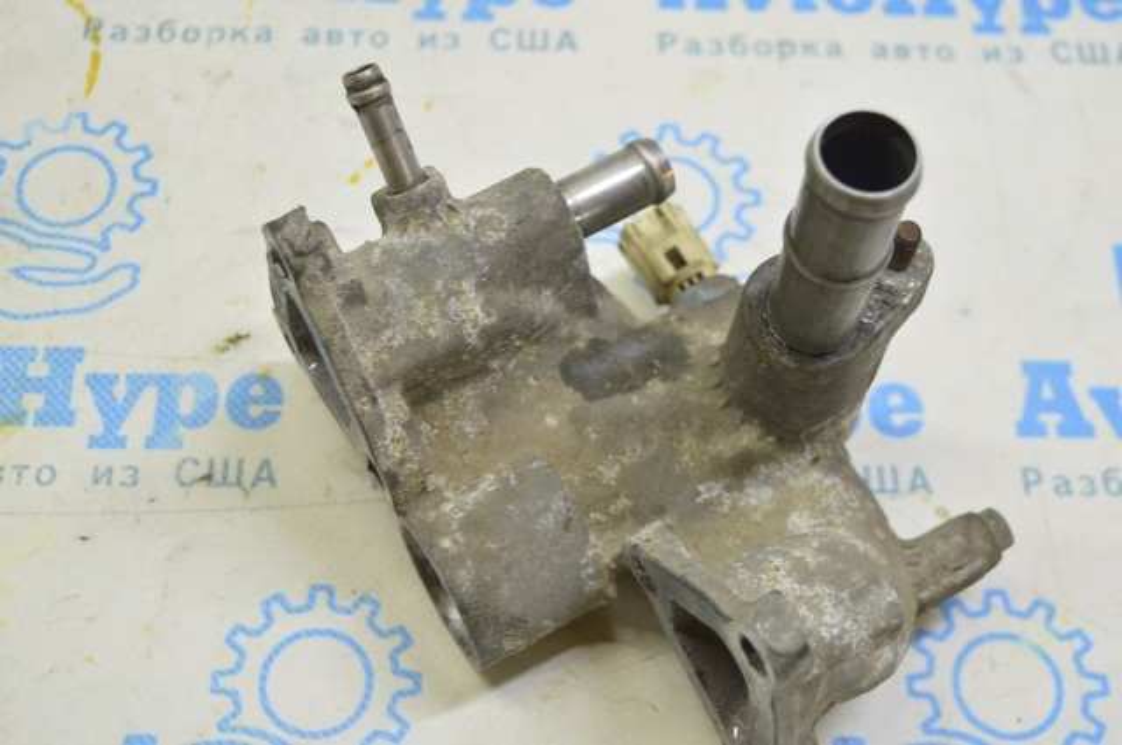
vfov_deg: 25.0
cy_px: 372
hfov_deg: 36.9
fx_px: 1681
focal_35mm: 54
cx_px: 561
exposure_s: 1/20
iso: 400
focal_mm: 36
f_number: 5.6
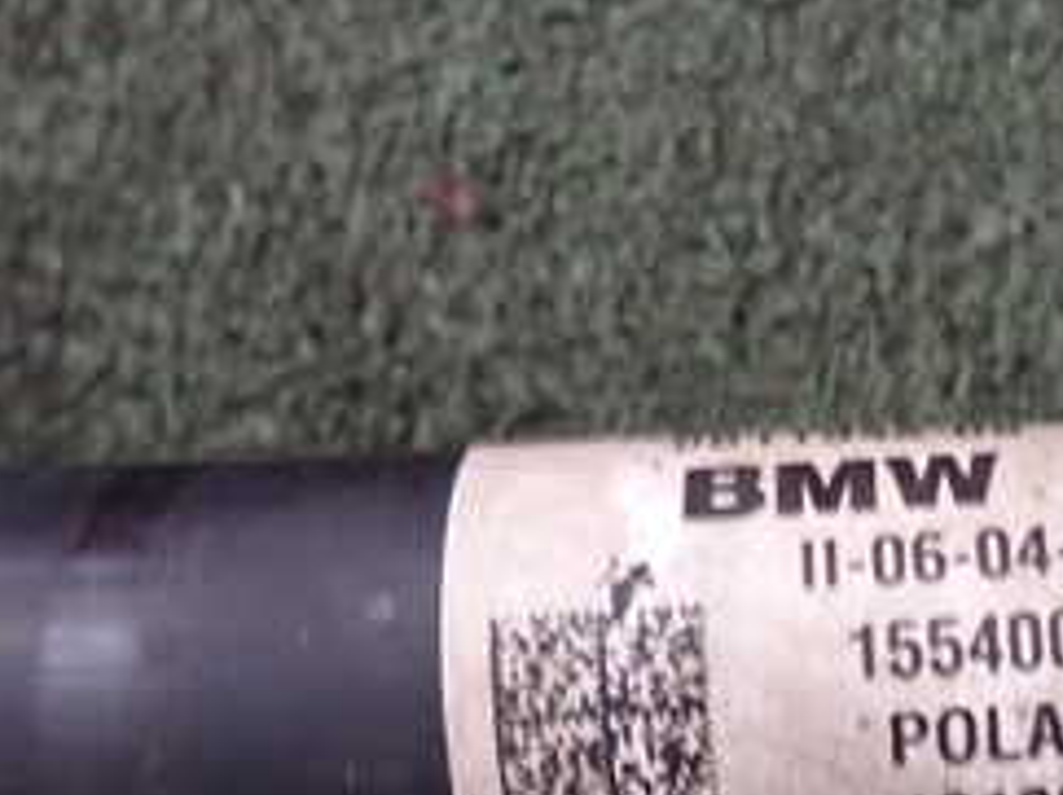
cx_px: 958
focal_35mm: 62
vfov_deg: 23.5
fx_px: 1902
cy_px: 518
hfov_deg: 29.9
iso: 800
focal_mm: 4.5
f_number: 2
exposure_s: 1/20
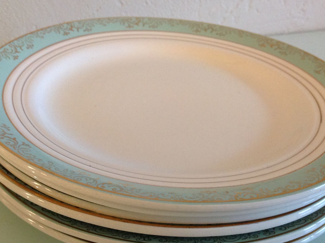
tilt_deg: -30.6
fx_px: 478
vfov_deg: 28.5
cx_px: 155
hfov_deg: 37.5
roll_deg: -4.3
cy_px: 135
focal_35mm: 51
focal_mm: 4.28
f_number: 2.4
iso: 200
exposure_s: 1/17
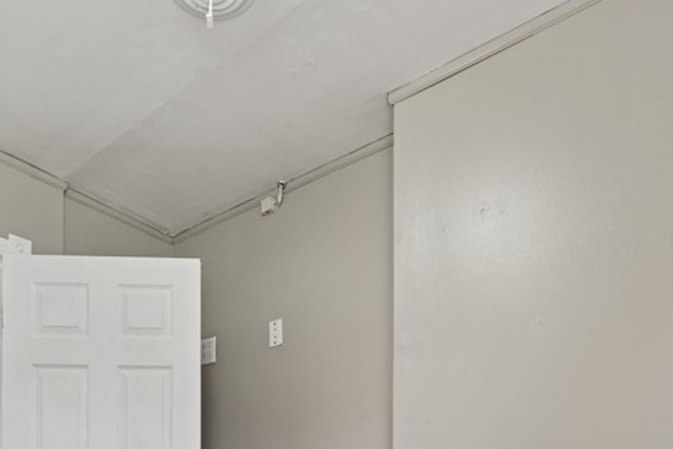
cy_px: 477
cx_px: 274
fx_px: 523
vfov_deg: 39.3
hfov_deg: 64.9
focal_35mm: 28
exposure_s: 1/2
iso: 80
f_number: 11
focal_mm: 12
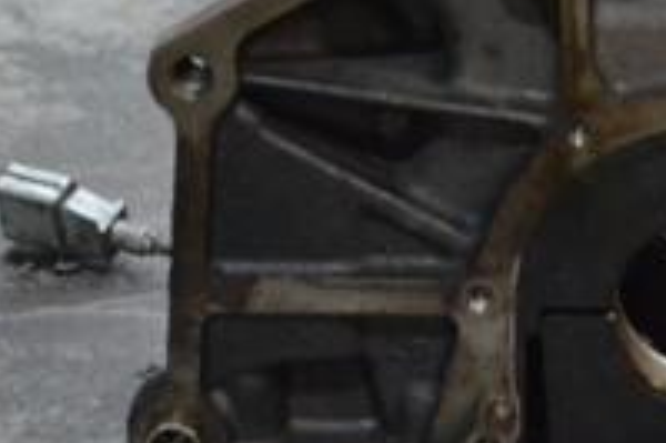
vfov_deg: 6.9
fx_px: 3660
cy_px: -30
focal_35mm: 198
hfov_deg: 10.3
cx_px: 746
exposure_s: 1/30
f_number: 5.3
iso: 3200
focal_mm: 44
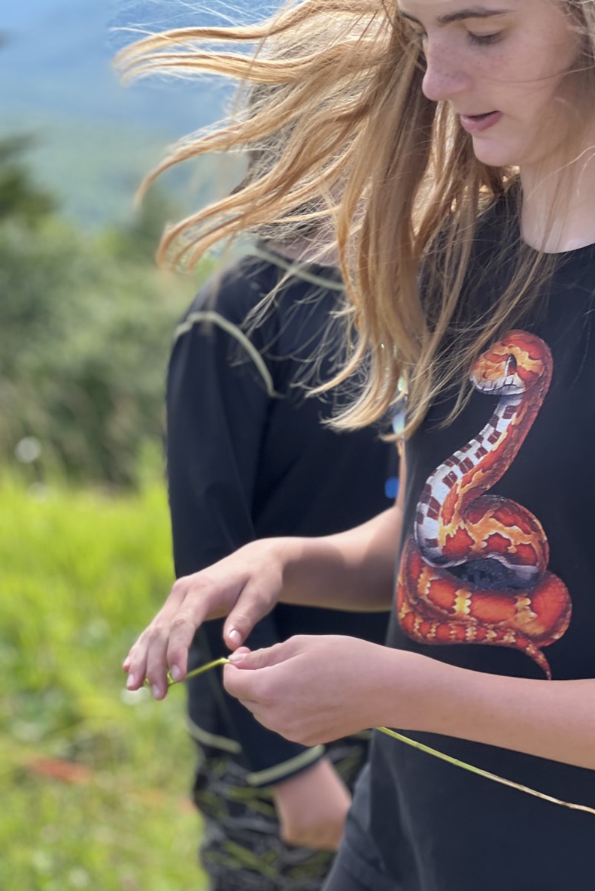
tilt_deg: -14.6
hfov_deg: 16.9
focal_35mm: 81
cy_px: 441
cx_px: 293
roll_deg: +1.0
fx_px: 2007
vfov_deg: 25.1
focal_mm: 9
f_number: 2.8
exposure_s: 1/129
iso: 25
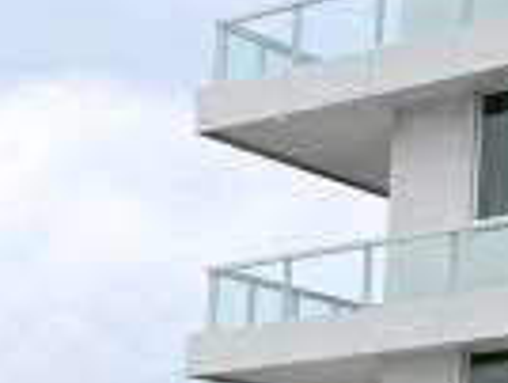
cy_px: 975
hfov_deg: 12.7
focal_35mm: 137
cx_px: -497
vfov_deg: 9.5
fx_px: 2014
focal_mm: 6.3
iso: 12
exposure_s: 1/196
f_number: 1.7
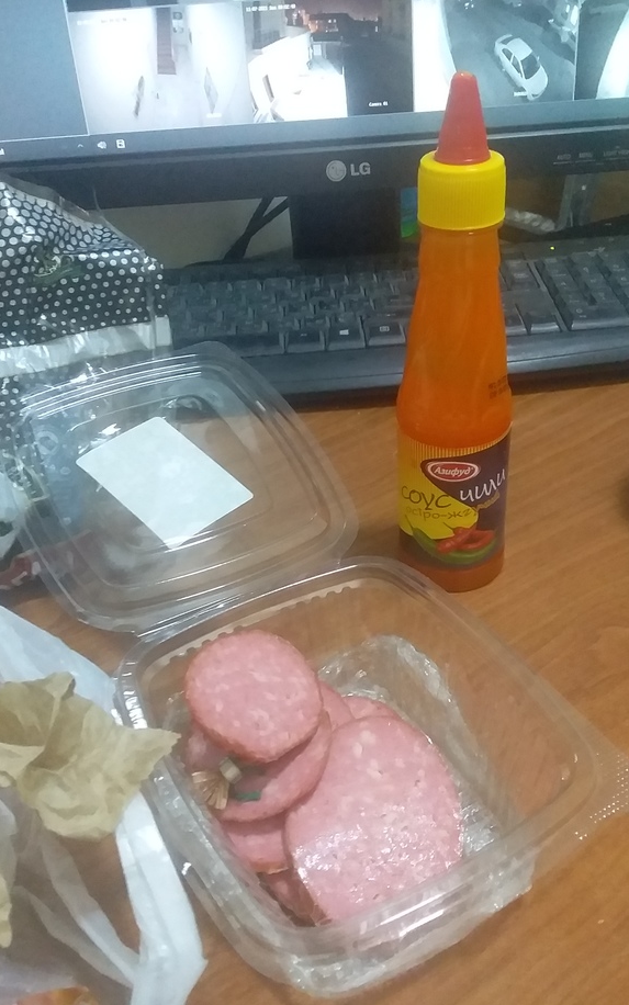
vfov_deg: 58.1
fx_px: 905
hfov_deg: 38.3
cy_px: 504
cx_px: 350
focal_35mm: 33
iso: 320
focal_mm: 3.3
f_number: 2.2
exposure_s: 1/25
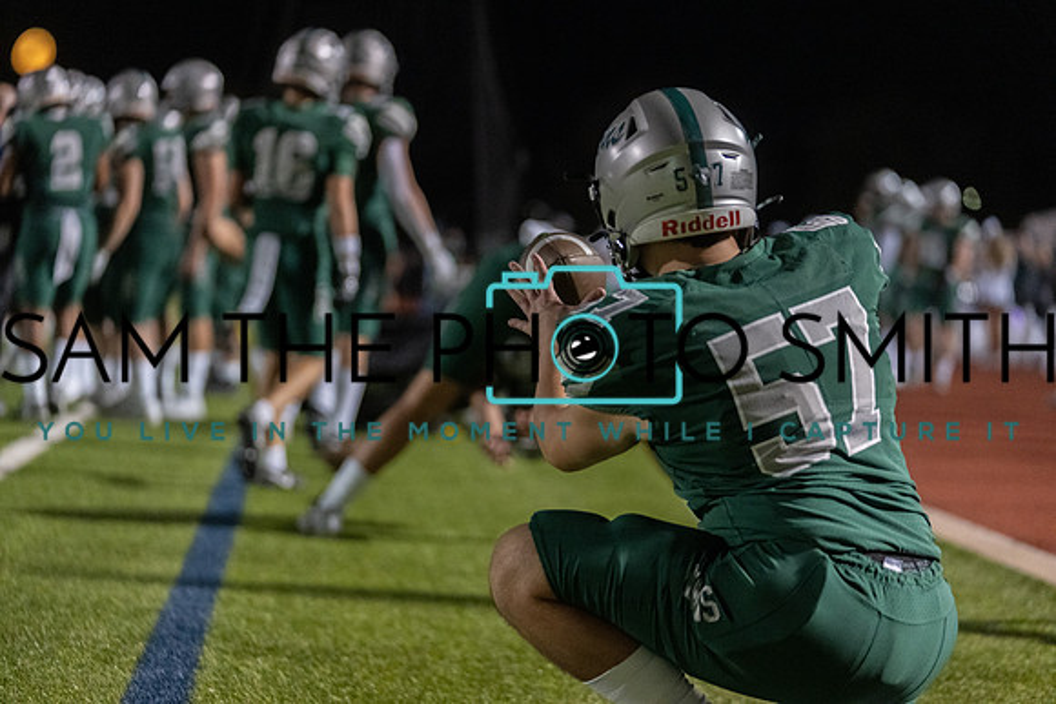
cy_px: 352
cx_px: 528
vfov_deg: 11.8
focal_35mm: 116
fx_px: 3403
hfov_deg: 17.6
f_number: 2.8
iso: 6400
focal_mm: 116
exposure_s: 1/1250
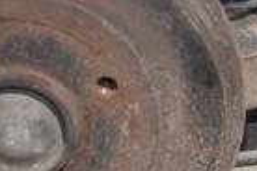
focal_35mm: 326
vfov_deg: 4.2
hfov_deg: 6.3
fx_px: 2327
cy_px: 132
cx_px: 272
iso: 800
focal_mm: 50
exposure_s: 1/200
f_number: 29
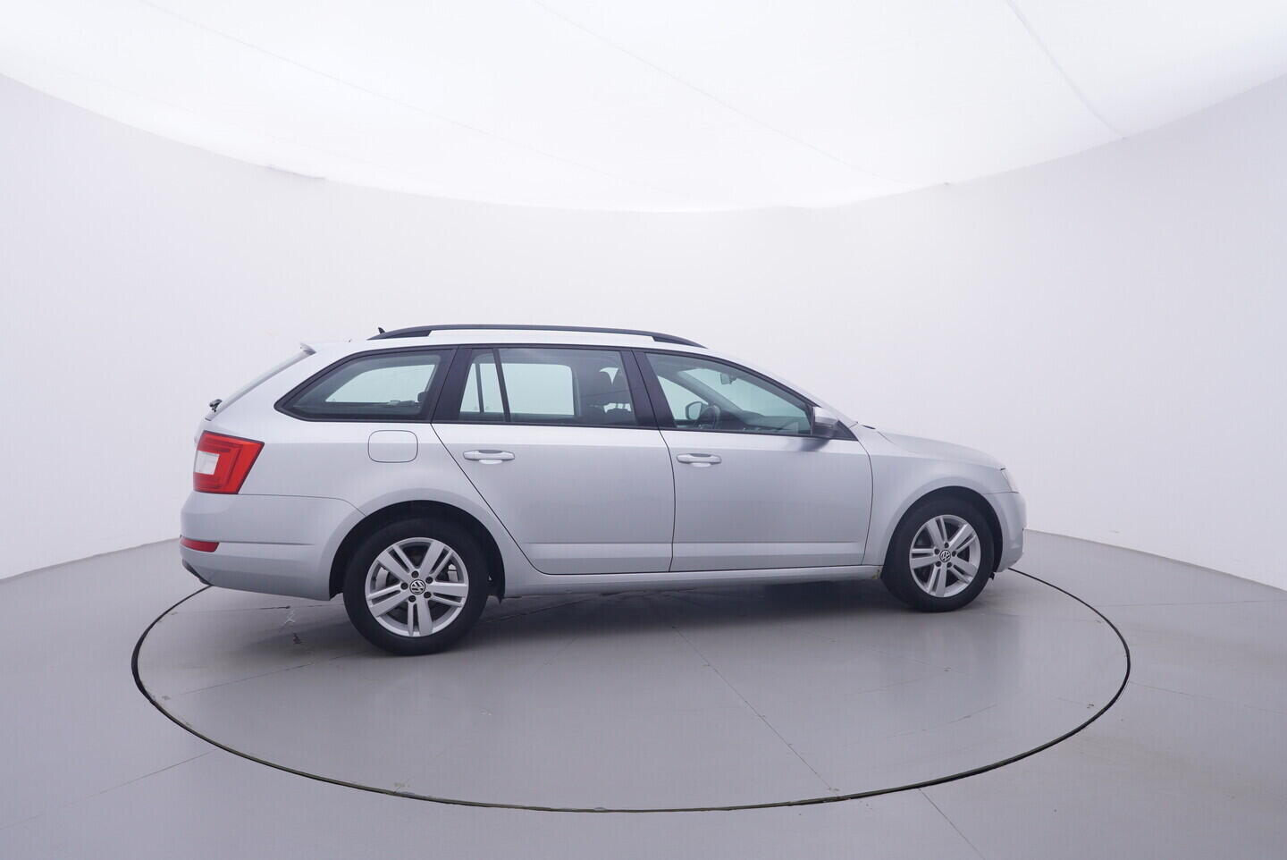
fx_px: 805
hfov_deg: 77.3
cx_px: 644
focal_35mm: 22
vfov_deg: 56.2
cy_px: 430
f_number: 5
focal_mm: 15
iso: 200
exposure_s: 1/80
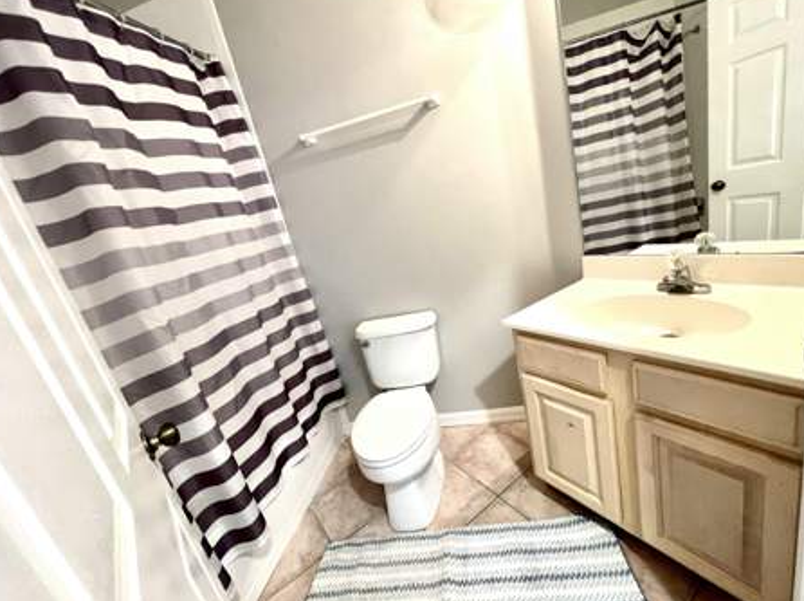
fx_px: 325
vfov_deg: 85.5
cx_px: 411
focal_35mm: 14
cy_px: 299
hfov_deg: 102.1
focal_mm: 1.57
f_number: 1.8
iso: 500
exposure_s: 1/60
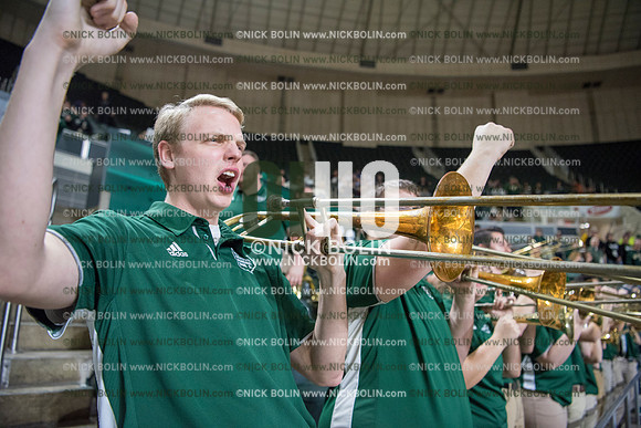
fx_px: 427
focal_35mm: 24
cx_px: 320
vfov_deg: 53.2
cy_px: 214
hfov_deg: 73.7
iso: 2500
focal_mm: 24
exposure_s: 1/400
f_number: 2.8
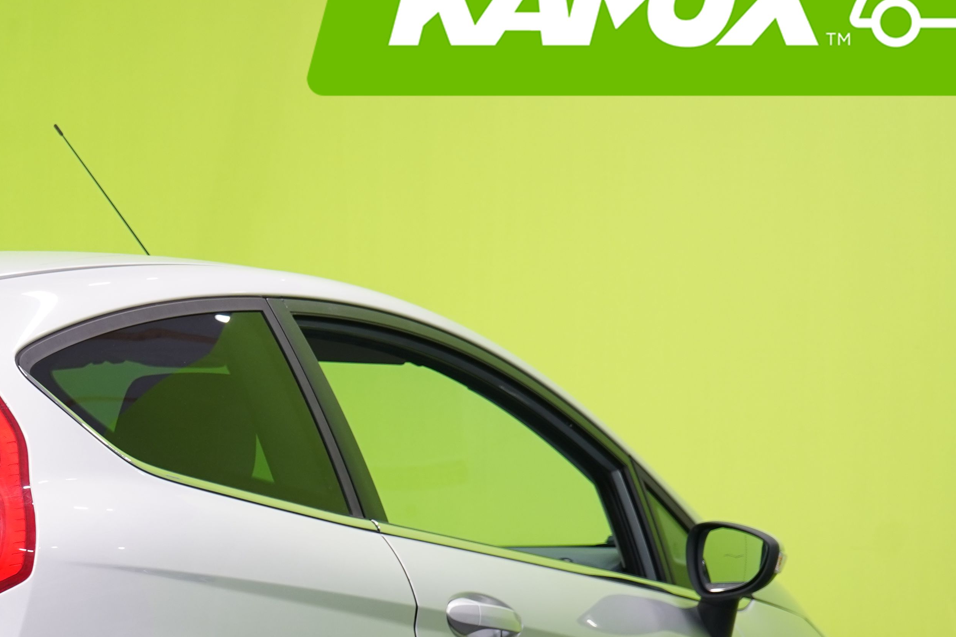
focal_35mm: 151
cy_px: 589
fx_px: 4010
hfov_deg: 13.4
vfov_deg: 9.0
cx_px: 19
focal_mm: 63
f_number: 5.6
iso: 400
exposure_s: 1/25
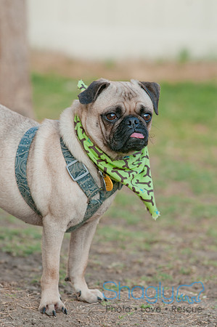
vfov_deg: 6.9
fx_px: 2719
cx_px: 108
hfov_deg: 4.6
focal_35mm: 300
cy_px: 164
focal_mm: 200
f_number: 5
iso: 250
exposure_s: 1/200
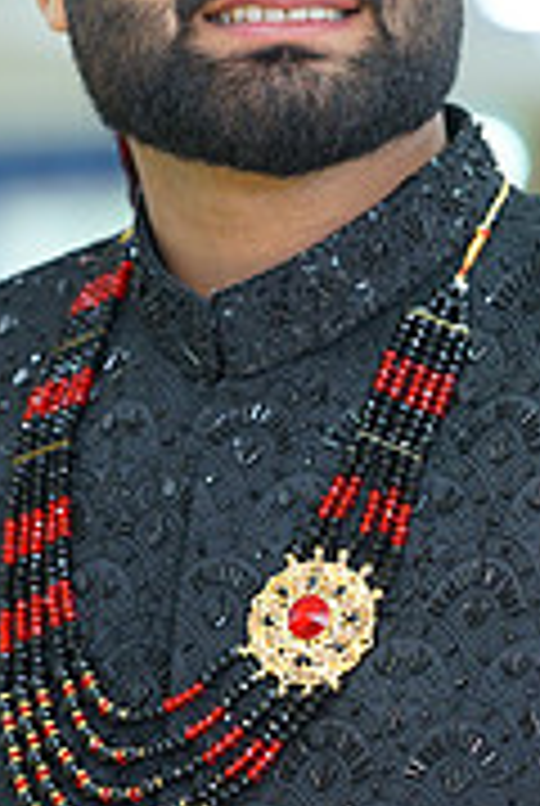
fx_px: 6163
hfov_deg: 5.0
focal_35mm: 275
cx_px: 331
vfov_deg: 7.5
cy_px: 320
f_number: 2
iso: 400
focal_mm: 85
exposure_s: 1/160
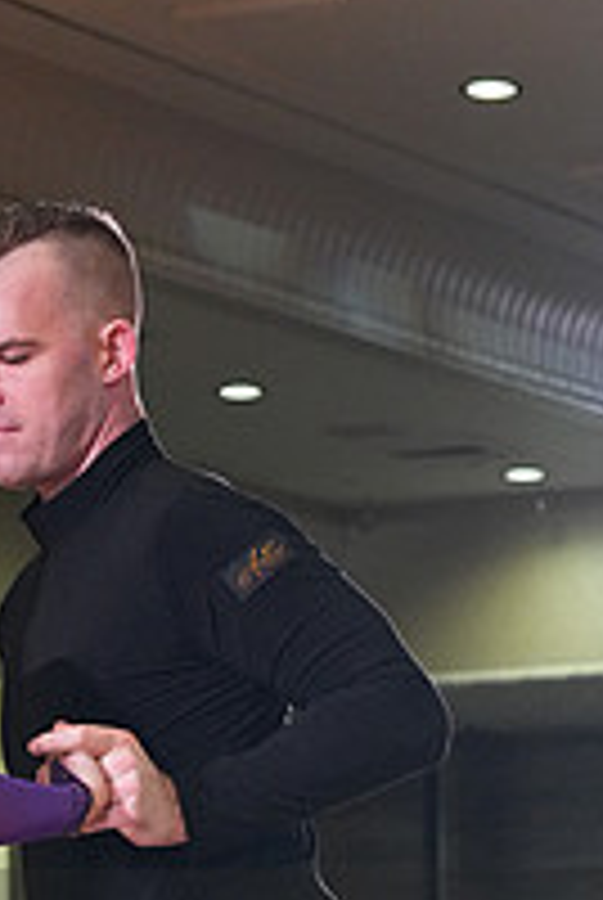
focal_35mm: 226
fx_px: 5658
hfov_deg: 6.1
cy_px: 1022
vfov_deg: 9.0
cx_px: 34
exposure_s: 1/320
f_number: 5.6
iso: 5000
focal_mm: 78
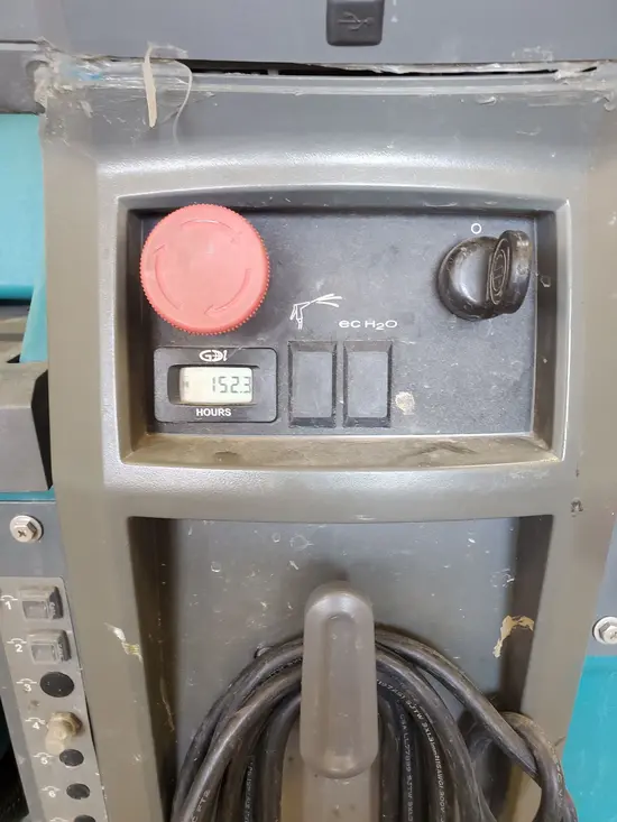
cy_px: 411
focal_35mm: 26
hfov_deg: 53.1
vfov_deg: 67.3
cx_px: 308
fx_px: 618
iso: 200
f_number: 2.4
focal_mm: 4.3
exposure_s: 1/40
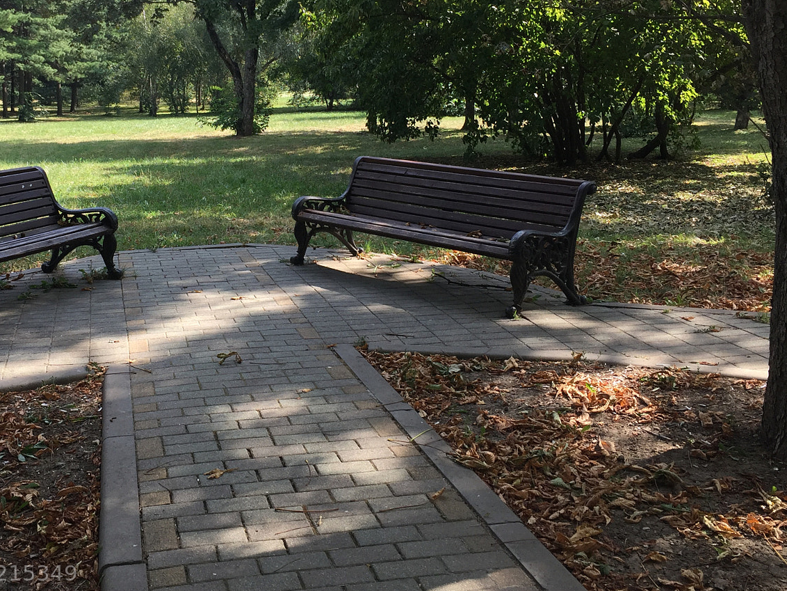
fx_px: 932
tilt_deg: -6.8
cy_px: 210
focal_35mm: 41
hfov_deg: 45.2
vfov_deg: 34.9
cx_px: 269
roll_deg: +0.8
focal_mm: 4.15
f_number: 2.2
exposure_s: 1/341
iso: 32
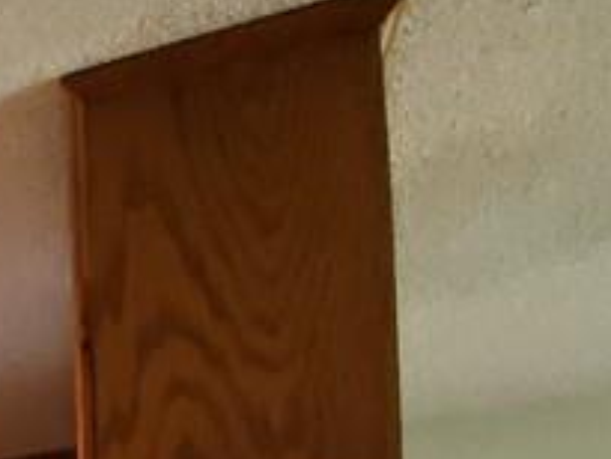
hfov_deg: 17.2
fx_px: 1148
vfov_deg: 17.4
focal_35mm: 65
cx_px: -712
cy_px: 873
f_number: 2.2
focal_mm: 1.8
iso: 400
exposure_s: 1/39
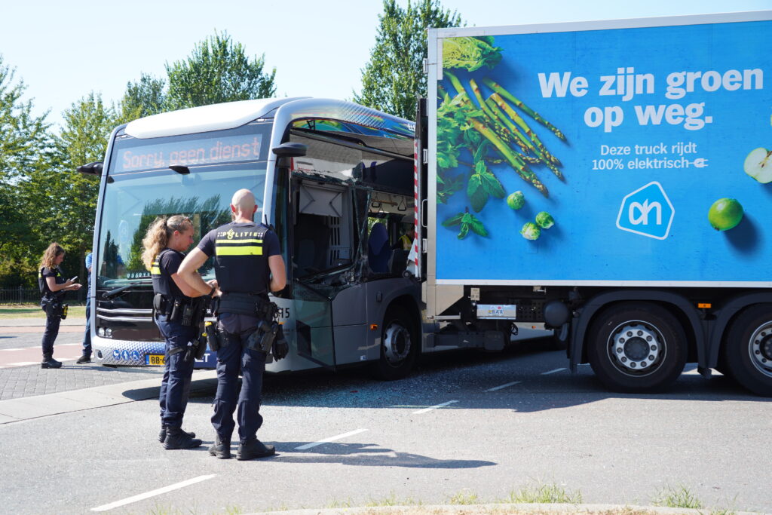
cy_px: 258
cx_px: 386
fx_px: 815
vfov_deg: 35.1
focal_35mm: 38
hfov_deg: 50.7
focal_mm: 38
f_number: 4
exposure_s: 1/500
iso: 200
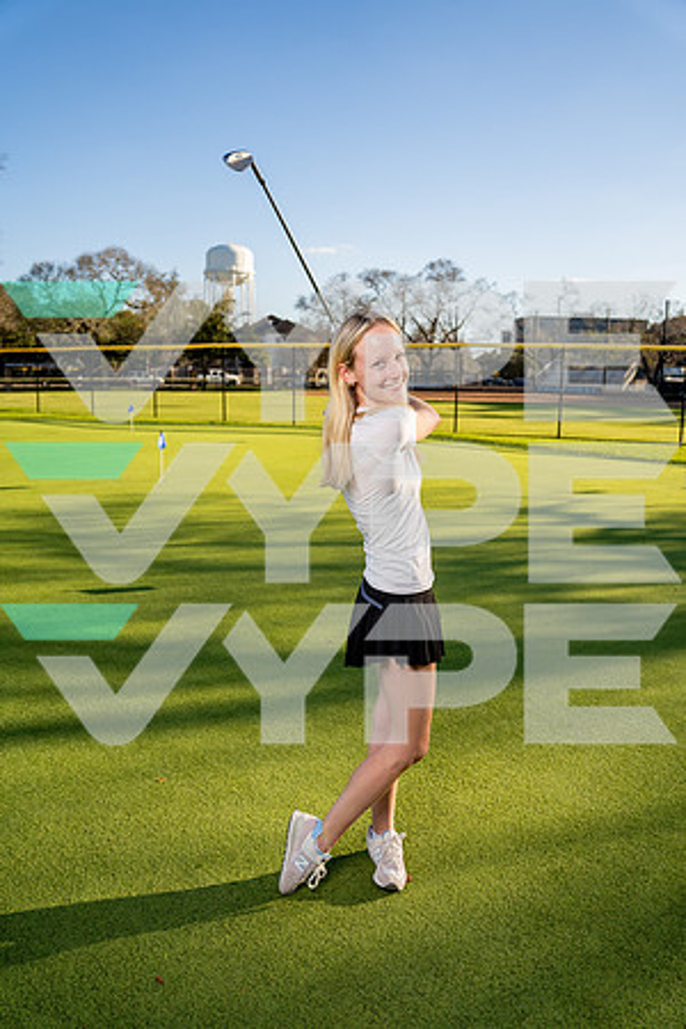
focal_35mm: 27
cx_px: 343
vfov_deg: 67.4
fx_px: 772
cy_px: 514
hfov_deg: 47.9
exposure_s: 1/800
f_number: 4
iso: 100
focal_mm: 27
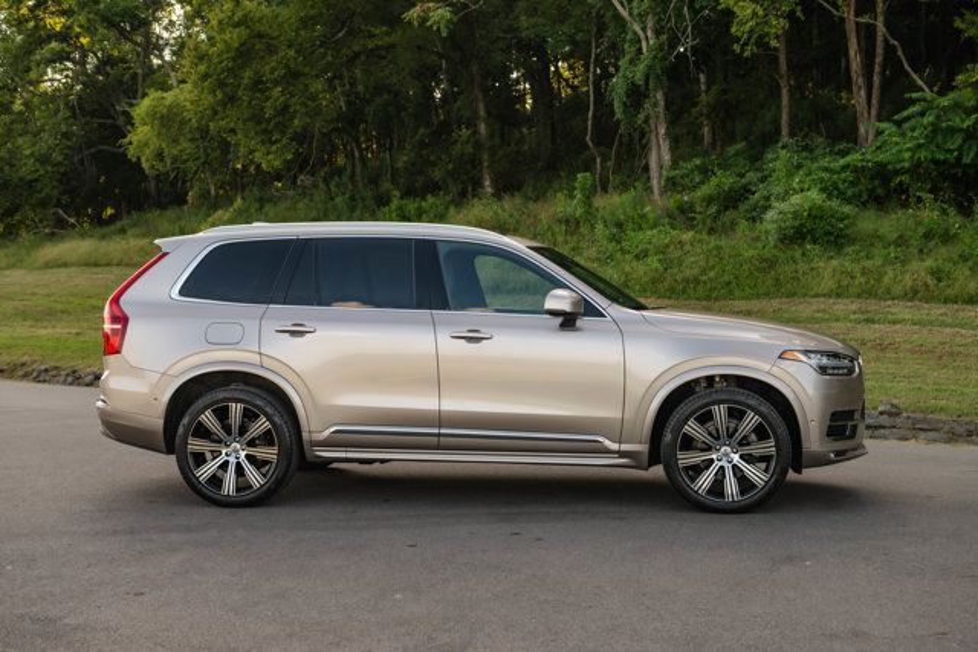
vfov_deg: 27.0
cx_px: 489
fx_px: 1359
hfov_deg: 39.6
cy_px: 326
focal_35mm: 50
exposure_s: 1/800
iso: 640
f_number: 6.3
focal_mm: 50
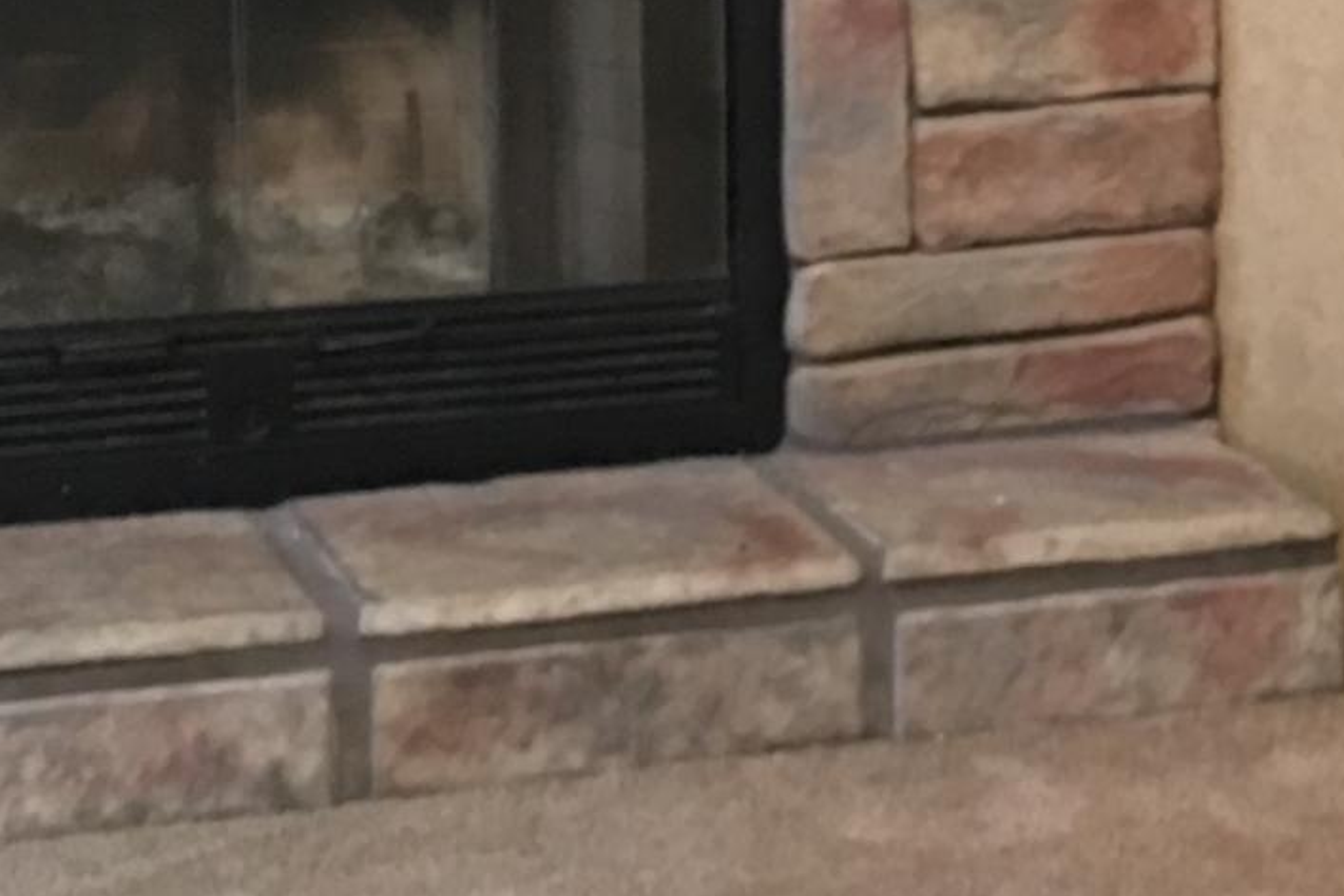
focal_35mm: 128
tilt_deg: -5.7
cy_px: -30
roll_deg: -1.0
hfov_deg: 15.4
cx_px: 1665
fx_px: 4777
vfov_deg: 10.6
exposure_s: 1/4
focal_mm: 4.15
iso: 100
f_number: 2.2
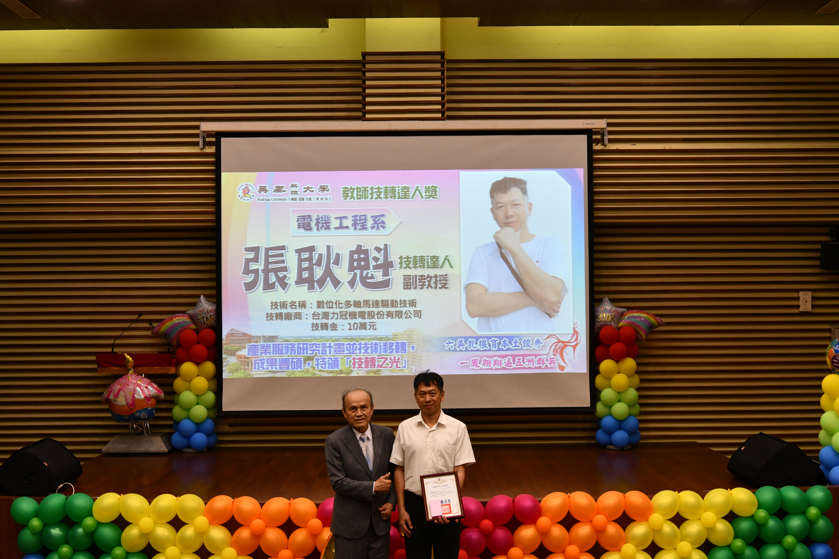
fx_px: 955
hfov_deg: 47.4
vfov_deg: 32.6
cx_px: 412
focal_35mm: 41
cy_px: 285
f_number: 8
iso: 1250
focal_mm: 40
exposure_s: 1/80
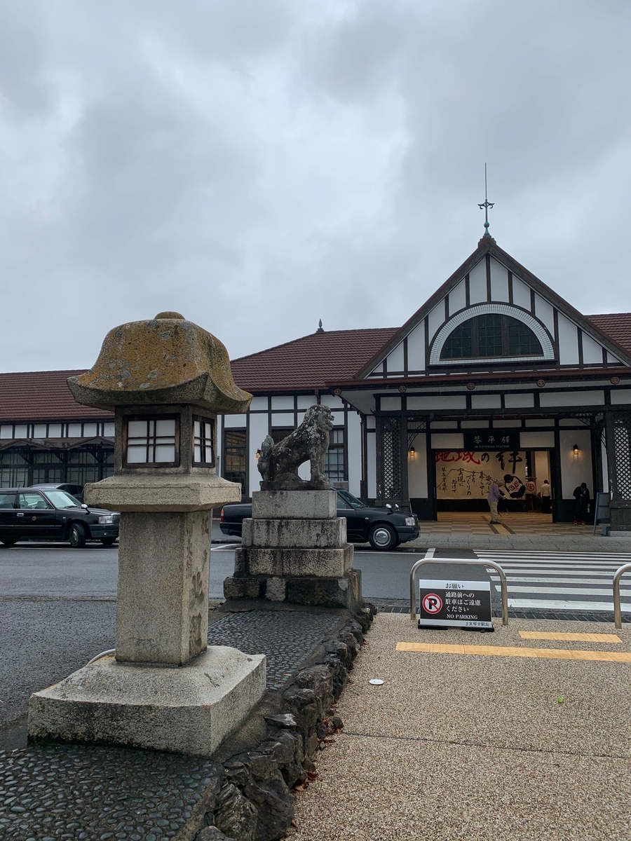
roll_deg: -1.4
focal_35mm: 26
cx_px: 316
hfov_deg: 53.1
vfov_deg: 67.3
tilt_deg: +5.8
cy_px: 420
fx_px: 632
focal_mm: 4.25
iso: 25
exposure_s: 1/526
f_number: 1.8
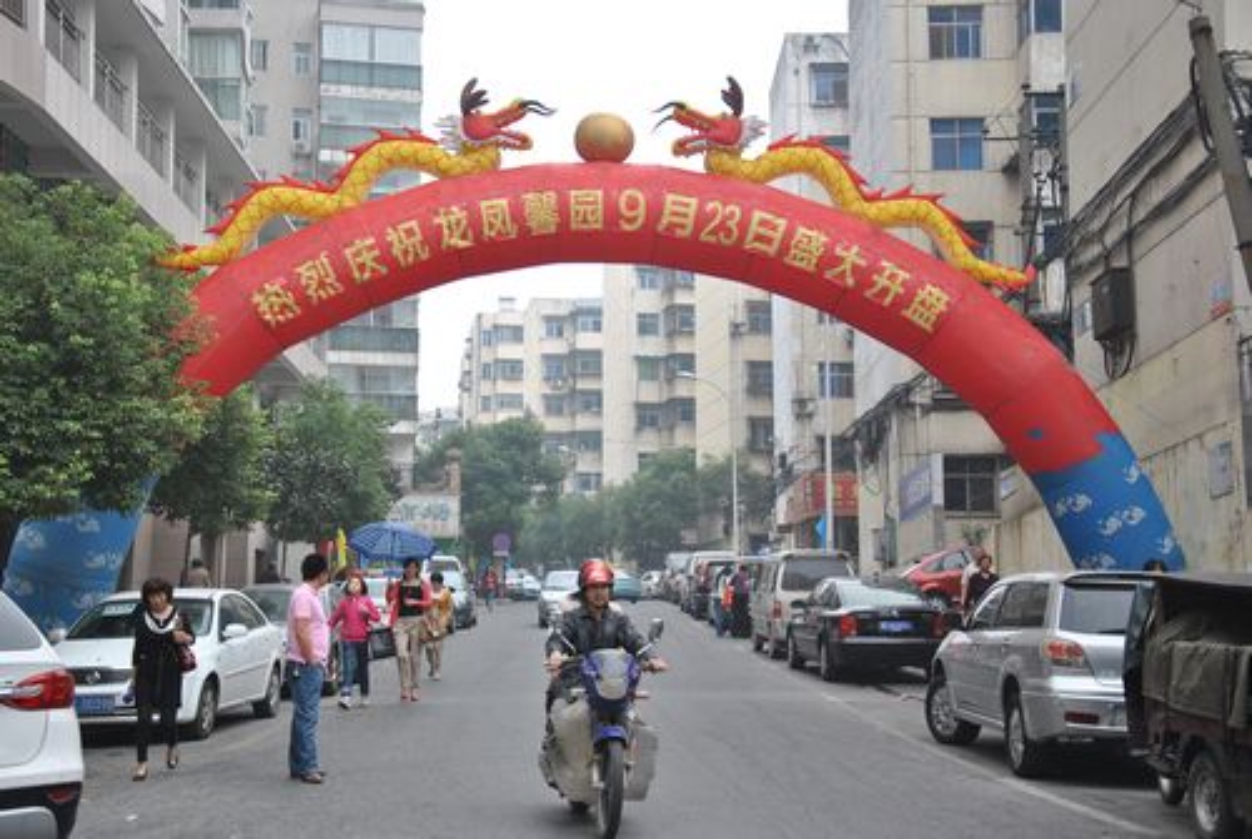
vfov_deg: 25.8
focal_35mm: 52
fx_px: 1829
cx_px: 626
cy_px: 420
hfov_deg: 37.8
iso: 200
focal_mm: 35
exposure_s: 1/100
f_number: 5
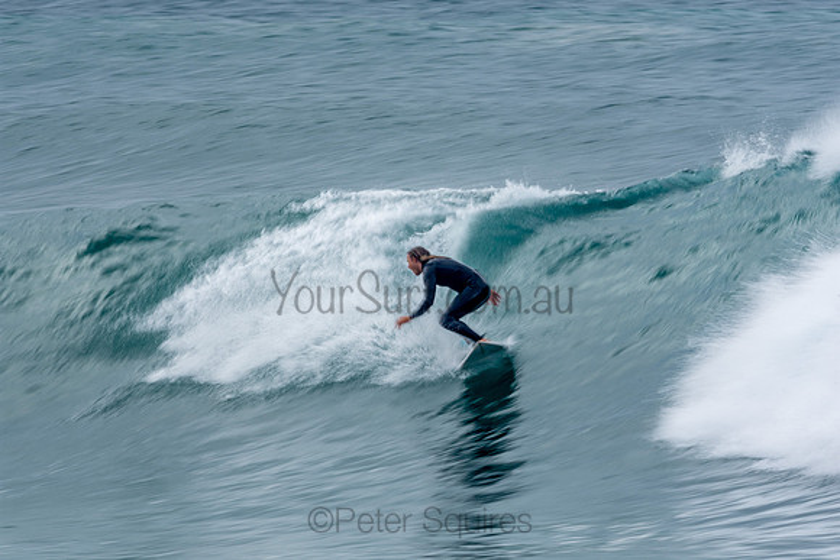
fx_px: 16803
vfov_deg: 1.9
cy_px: 280
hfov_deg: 2.9
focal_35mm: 720
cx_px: 420
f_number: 22
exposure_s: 1/25
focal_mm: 480
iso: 100
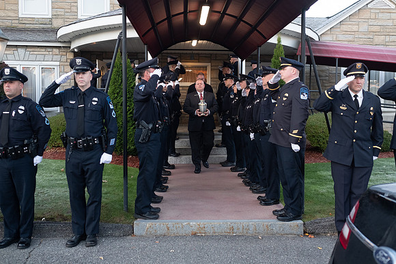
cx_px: 198
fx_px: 385
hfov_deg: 54.4
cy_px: 132
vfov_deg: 37.9
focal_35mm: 35
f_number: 2.8
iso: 800
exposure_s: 1/500
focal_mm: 23
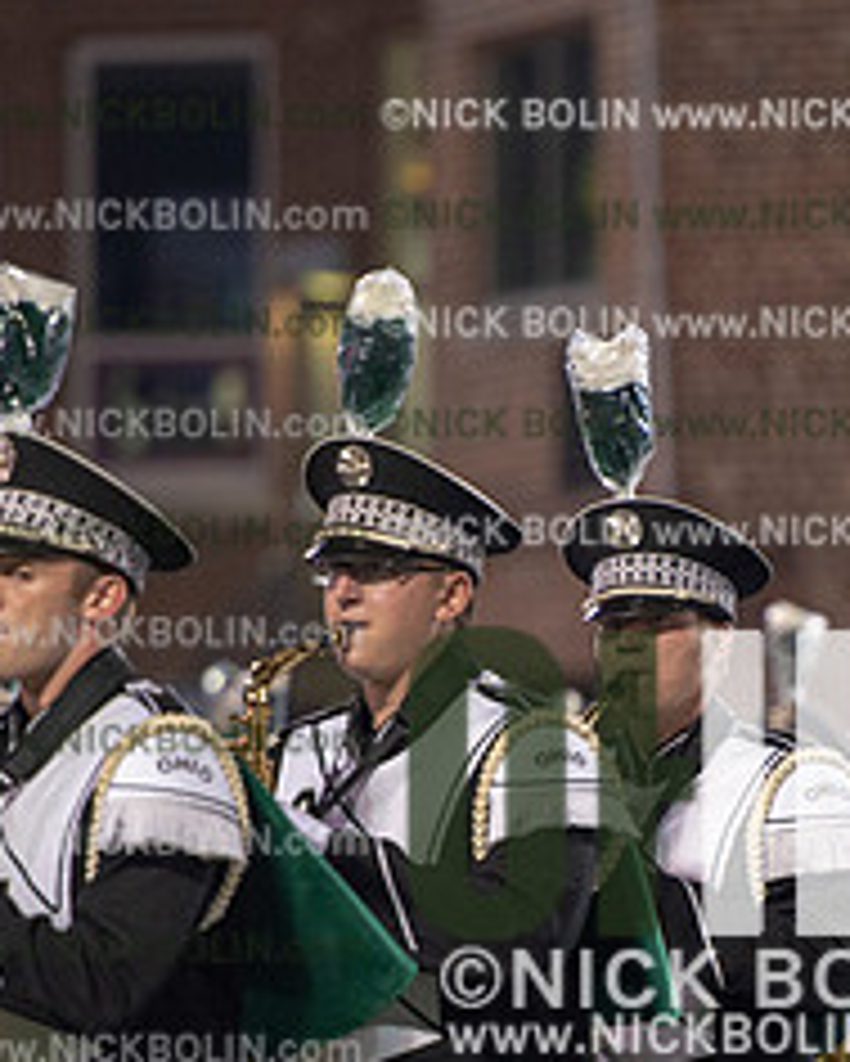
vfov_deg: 4.2
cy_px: 842
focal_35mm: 461
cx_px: 724
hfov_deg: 3.4
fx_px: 14487
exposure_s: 1/320
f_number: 2.8
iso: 4000
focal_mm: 200
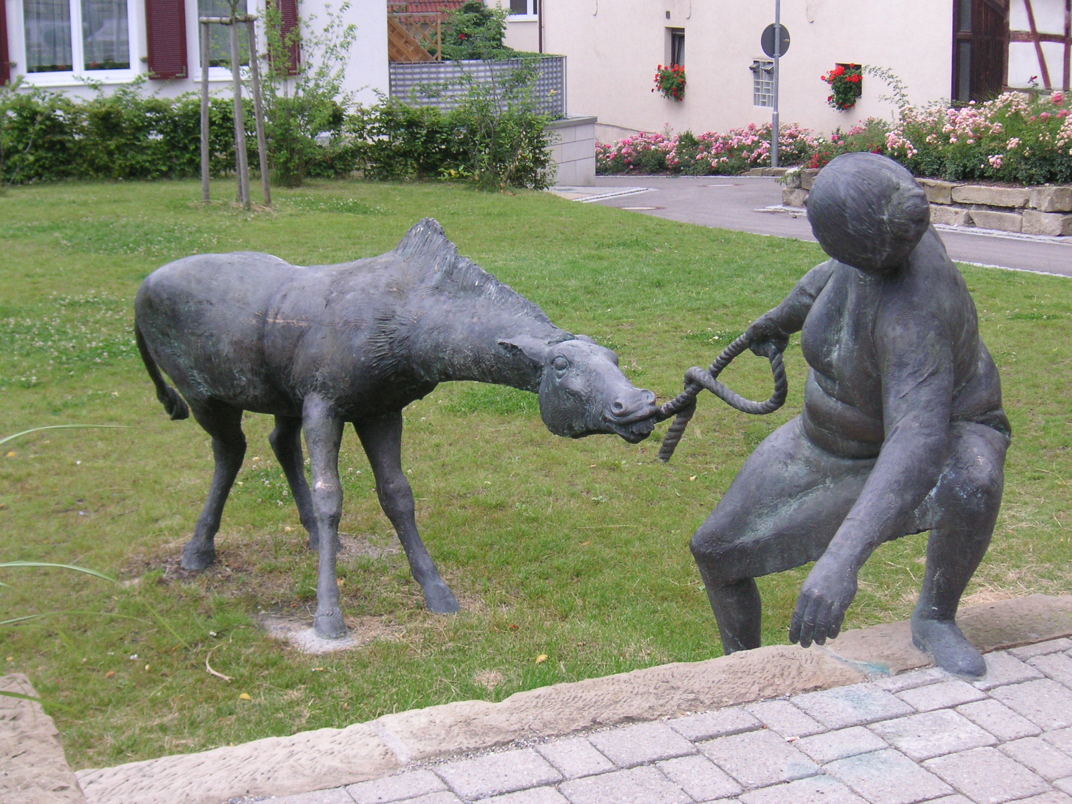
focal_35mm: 58
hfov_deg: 33.2
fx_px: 1796
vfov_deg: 25.2
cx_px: 536
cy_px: 402
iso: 80
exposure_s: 1/60
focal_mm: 9.6
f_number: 3.7
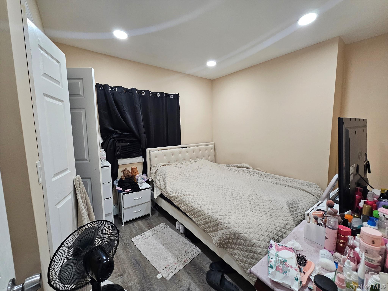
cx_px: 194
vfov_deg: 89.9
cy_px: 146
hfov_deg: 106.2
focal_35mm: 13
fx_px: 146
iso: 160
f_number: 2.2
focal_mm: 2.2
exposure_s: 1/60
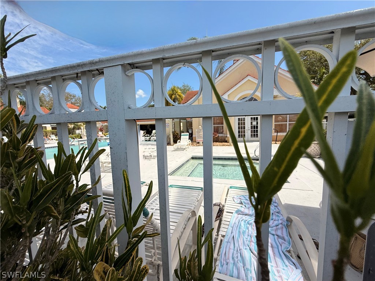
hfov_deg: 102.1
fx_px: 152
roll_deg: +1.8
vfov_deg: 85.7
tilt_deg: -4.1
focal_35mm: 14
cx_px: 188
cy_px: 140
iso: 50
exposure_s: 1/2611
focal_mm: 2.22
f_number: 2.2
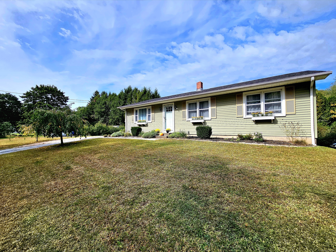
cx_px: 168
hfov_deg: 106.2
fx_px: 126
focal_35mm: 13
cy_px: 126
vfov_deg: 89.9
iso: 50
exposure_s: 1/3333
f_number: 2.2
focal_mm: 2.2
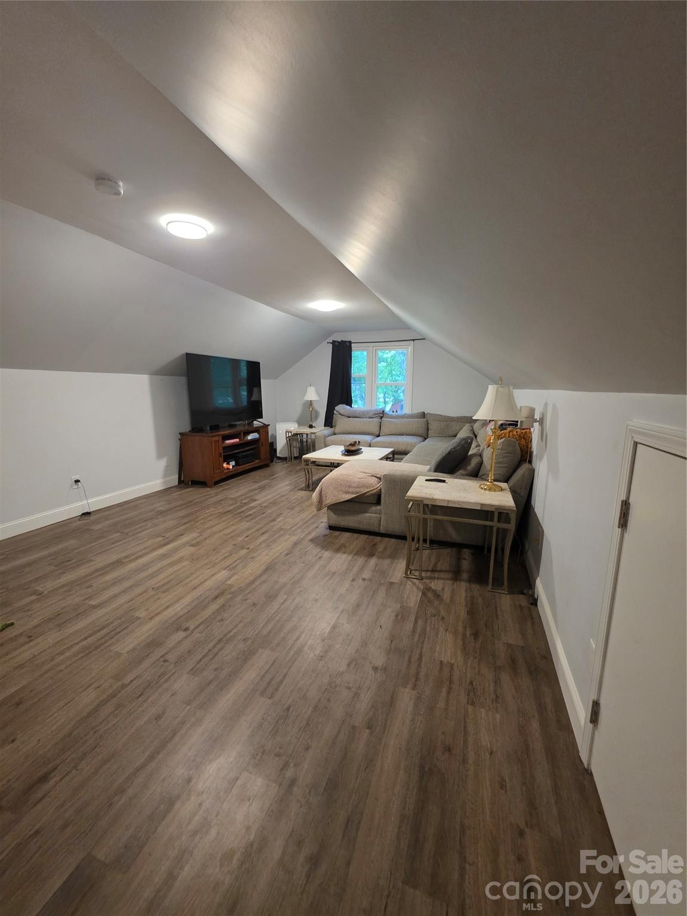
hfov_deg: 89.9
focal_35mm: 13
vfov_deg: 106.2
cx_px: 344
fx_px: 344
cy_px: 458
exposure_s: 1/60
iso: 500
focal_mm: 2.2
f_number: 1.9
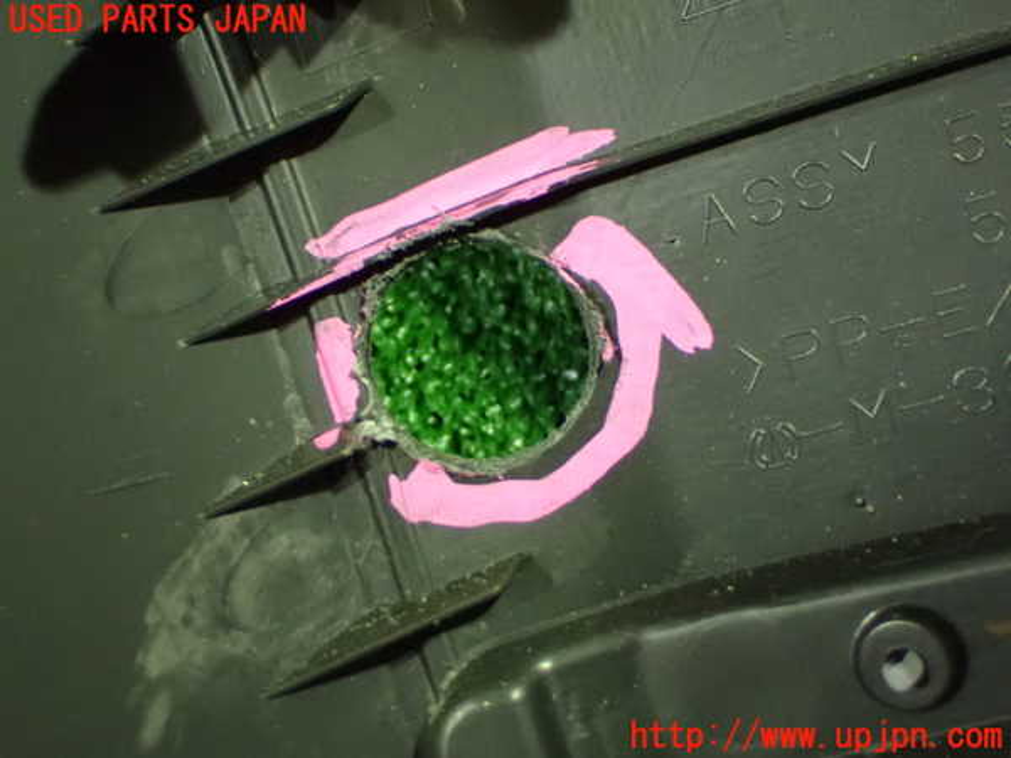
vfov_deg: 23.7
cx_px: 506
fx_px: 1811
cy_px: 379
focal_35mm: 62
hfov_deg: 31.2
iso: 1600
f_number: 3.6
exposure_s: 1/20
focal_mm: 11.09
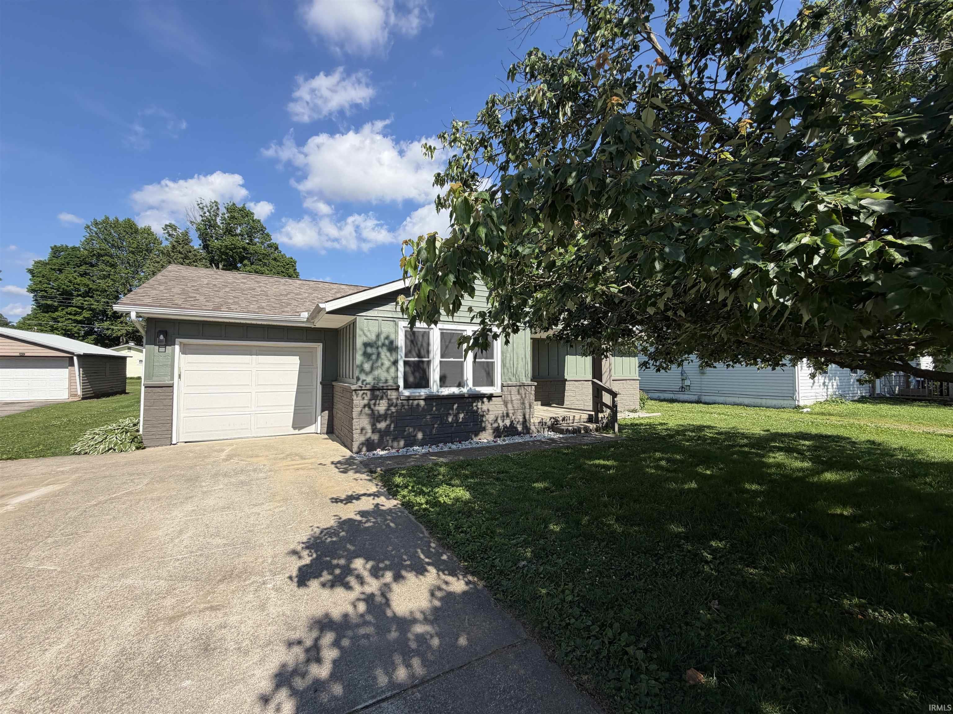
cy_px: 357
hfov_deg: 102.1
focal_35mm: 14
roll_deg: +1.5
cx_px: 476
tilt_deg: +1.7
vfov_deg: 85.7
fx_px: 385
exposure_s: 1/770
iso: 25
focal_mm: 2.22
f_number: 2.2
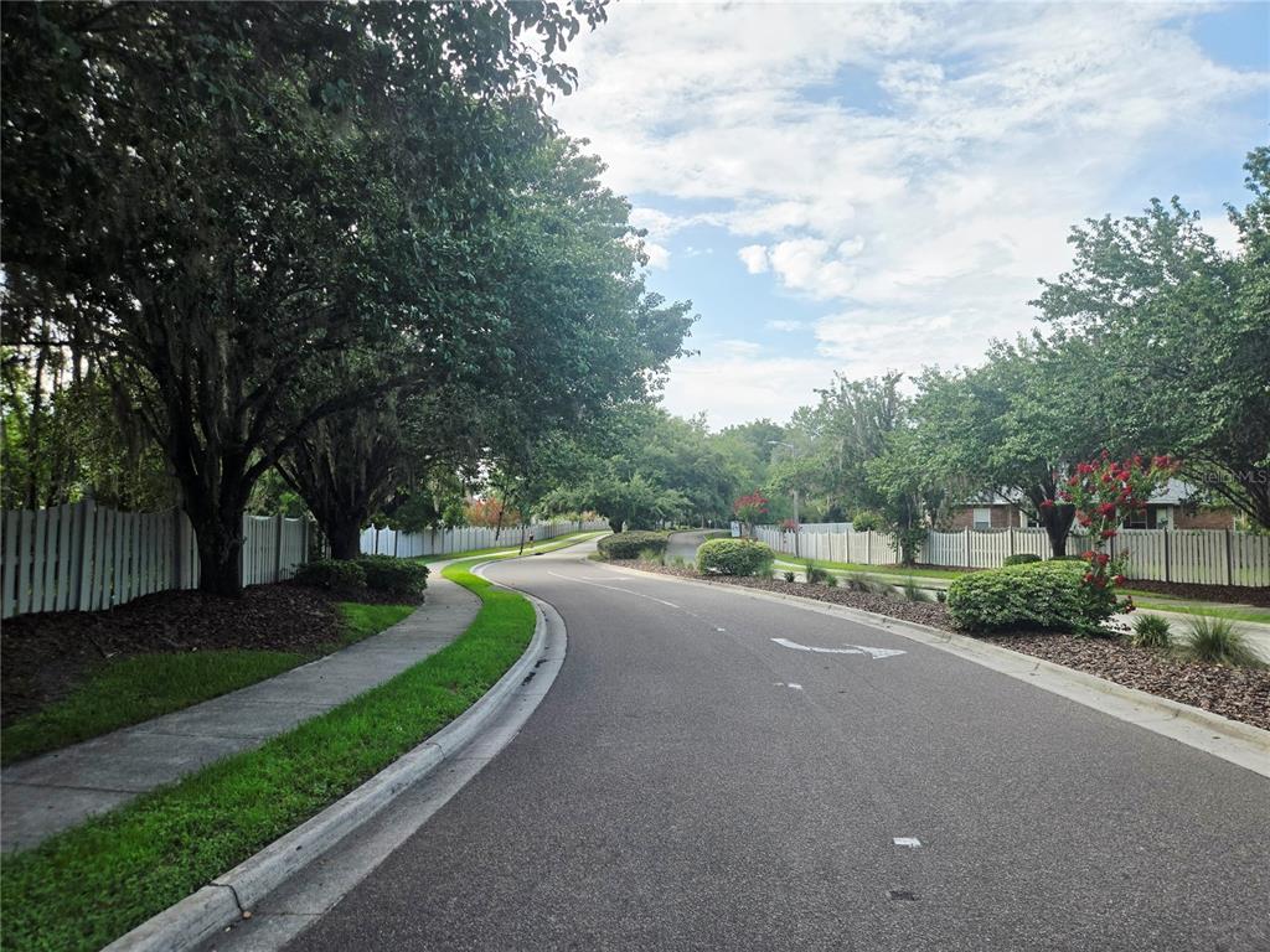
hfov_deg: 73.9
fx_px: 844
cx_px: 635
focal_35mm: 23
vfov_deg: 58.9
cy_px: 476
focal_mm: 5.4
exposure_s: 1/1111
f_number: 1.8
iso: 25
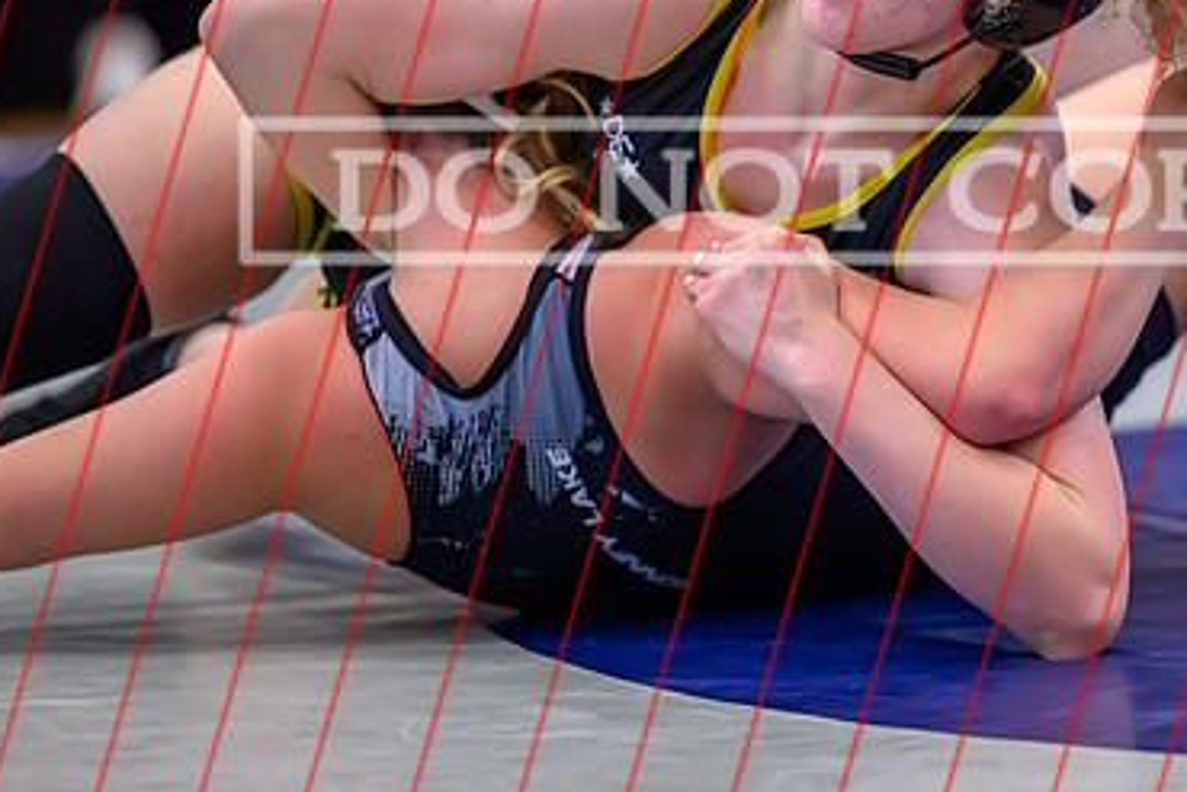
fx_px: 9499
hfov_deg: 7.1
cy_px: 213
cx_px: 834
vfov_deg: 4.8
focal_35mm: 288
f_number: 2.8
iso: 10000
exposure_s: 1/640
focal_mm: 180
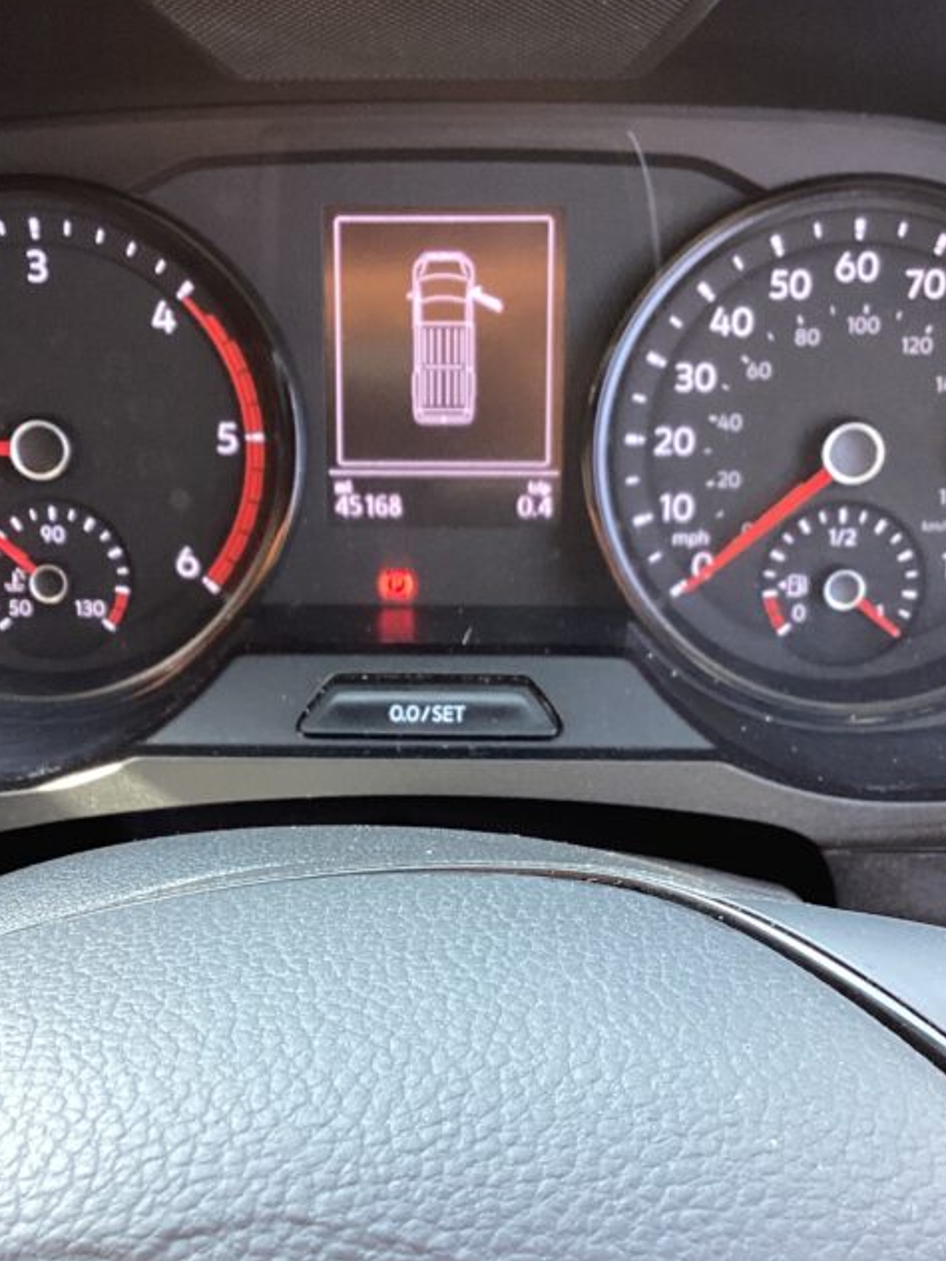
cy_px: 748
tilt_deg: -41.8
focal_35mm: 52
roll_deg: +3.5
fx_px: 1894
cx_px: 446
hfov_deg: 28.0
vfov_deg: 36.7
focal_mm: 3.3
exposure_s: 1/60
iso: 80
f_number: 2.4
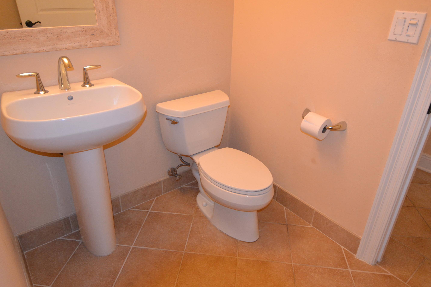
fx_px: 282
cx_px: 221
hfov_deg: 74.8
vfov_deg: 54.0
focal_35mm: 24
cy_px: 139
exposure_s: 1/60
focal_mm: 15
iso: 1100
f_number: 4
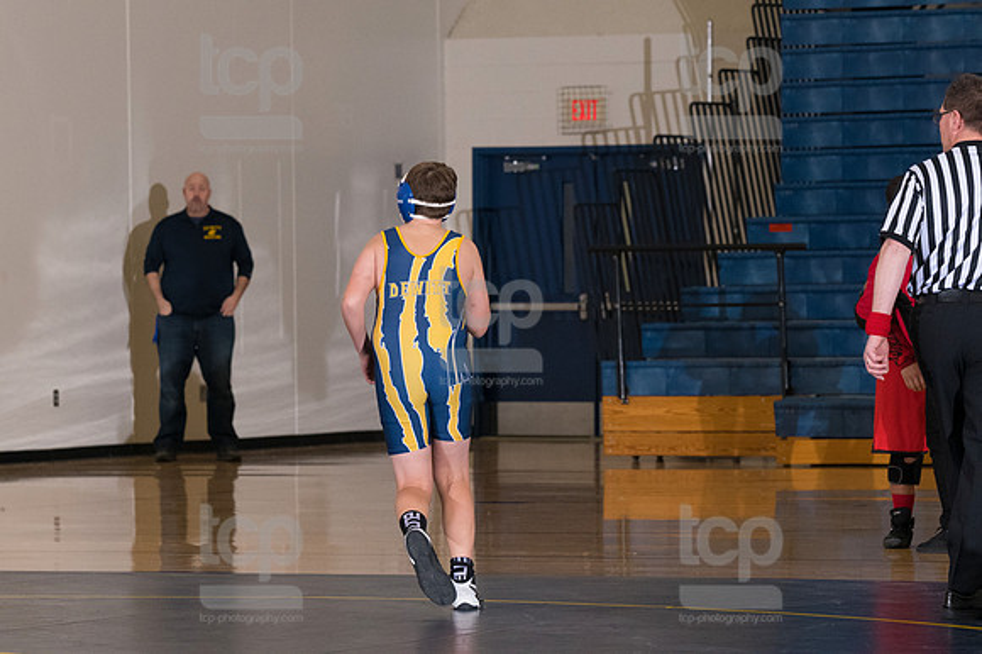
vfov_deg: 6.8
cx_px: 491
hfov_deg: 10.2
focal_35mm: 202
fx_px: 5507
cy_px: 327
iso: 2000
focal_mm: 135
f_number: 5.6
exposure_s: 1/250
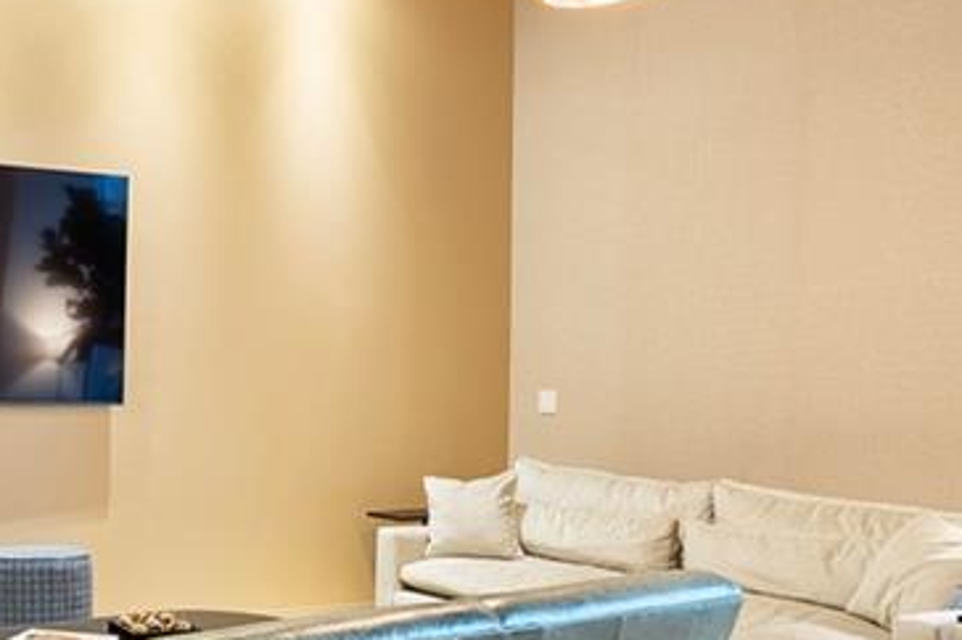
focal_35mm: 45
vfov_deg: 29.8
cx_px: 77
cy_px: 319
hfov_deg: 40.0
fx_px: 1201
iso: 640
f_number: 4
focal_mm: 16
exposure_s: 1/4
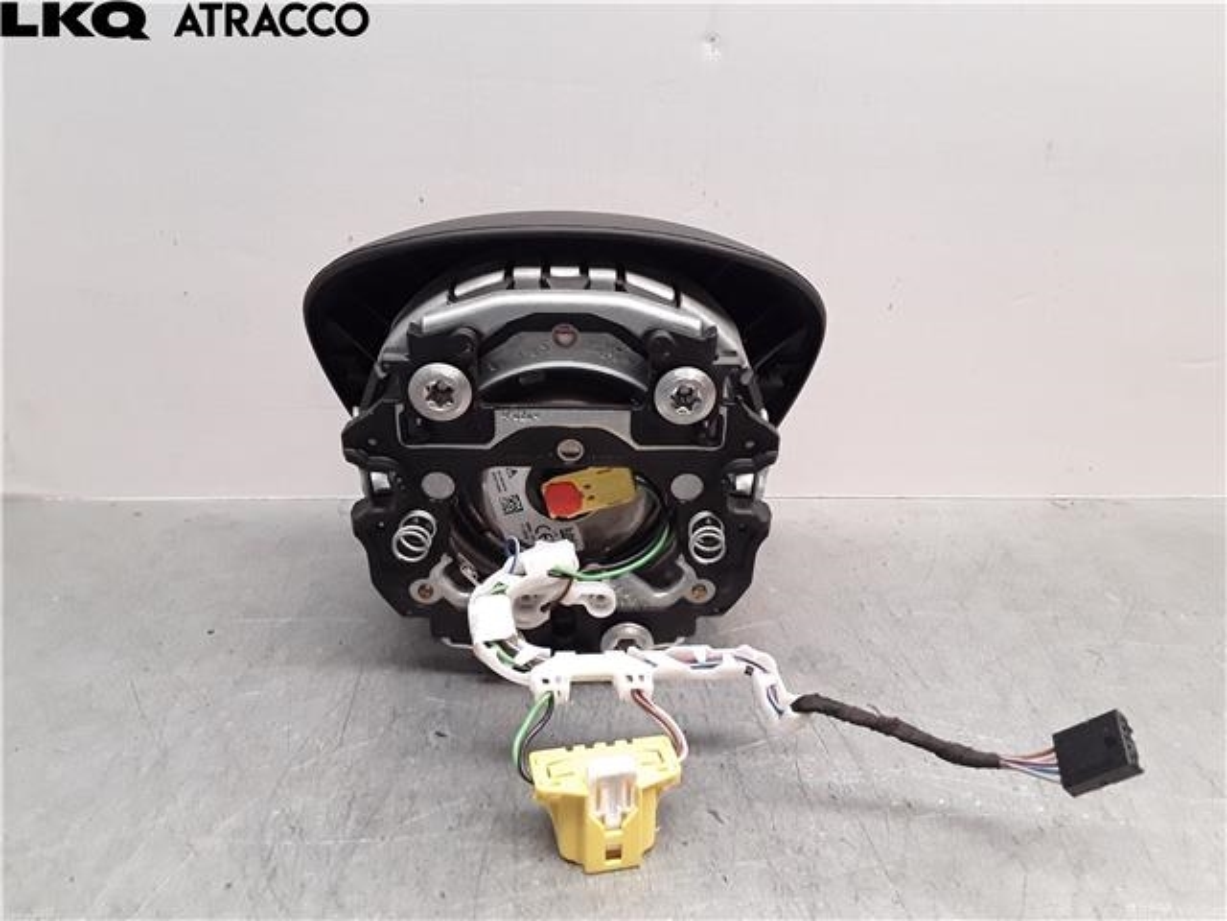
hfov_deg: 63.4
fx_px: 992
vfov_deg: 49.7
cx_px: 614
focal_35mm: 28
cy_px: 460
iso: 100
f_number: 1.9
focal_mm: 2.91
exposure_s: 1/100
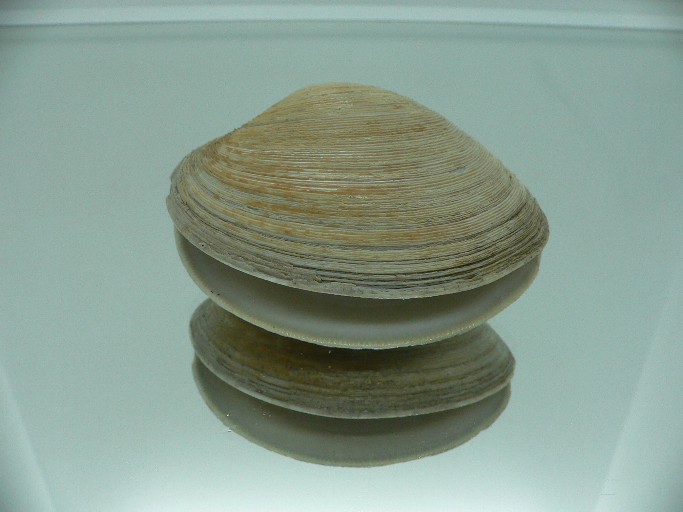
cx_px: 342
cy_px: 256
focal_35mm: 35
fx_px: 691
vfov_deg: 40.7
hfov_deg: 52.6
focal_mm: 4.6
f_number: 2.8
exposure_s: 1/60
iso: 80
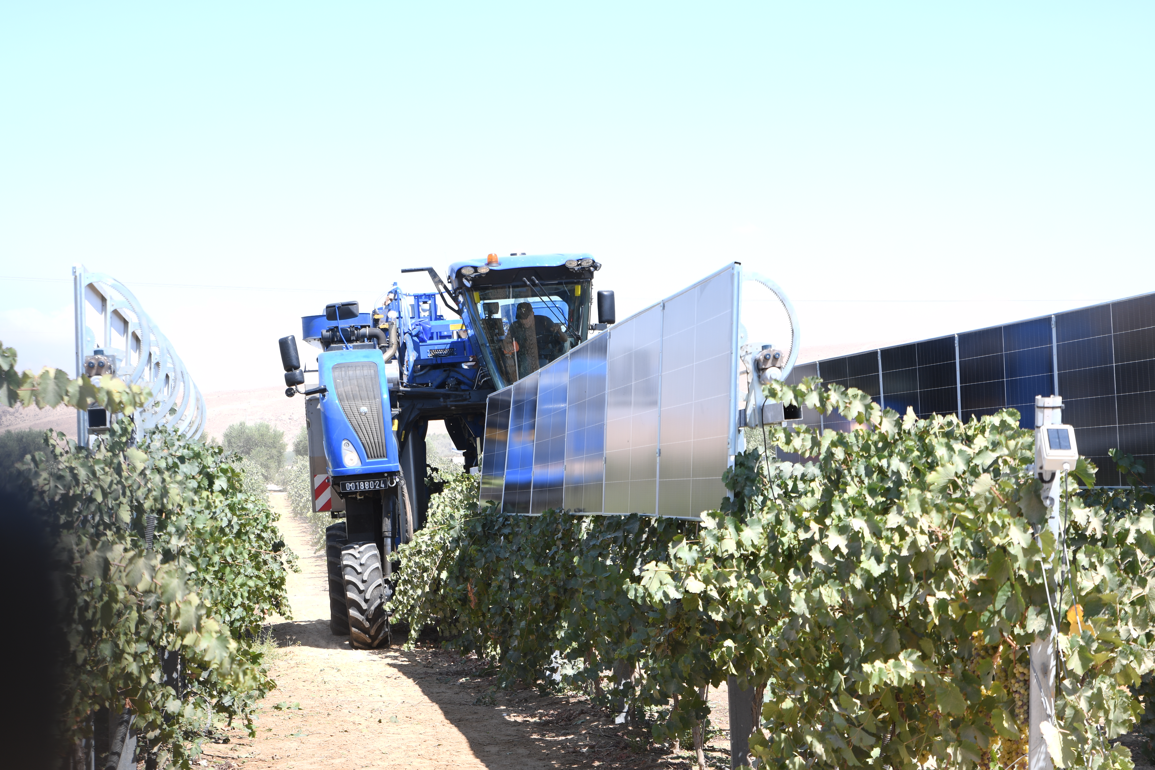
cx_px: 578
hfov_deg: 23.4
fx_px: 2791
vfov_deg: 15.7
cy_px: 385
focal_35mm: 87
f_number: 6.3
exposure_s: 1/125
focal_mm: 58
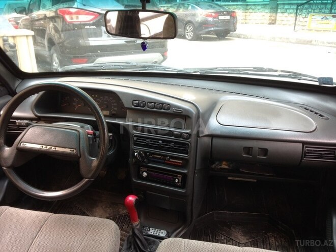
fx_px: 320
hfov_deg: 55.4
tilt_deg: -18.5
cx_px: 168
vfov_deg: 42.9
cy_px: 126
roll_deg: +0.7
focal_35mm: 33
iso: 50
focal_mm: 4.12
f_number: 2.4
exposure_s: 1/24
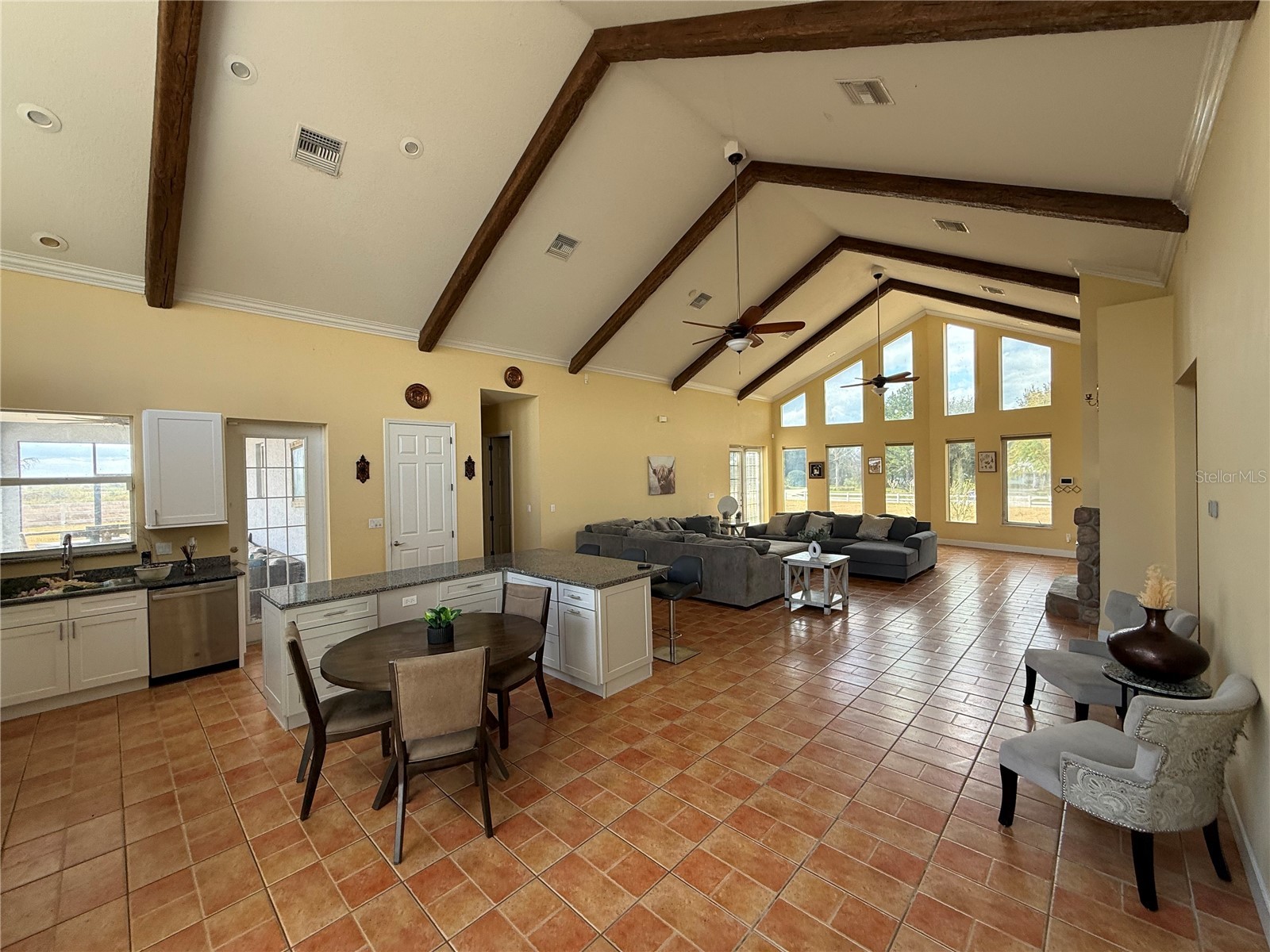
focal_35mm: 14
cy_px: 476
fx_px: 514
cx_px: 635
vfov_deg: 85.7
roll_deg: +0.7
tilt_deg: -0.1
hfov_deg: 102.1
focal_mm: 2.22
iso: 64
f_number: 2.2
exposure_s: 1/127
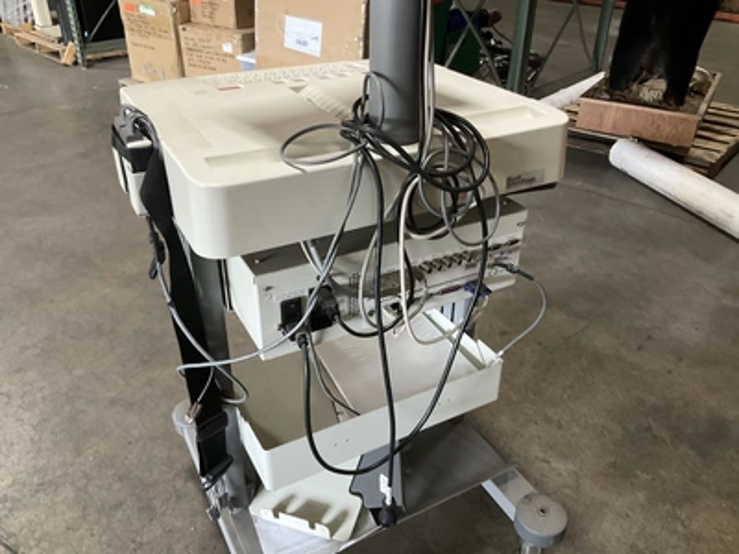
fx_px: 619
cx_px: 370
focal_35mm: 29
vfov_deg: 48.2
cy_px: 277
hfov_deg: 61.7
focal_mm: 3
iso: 200
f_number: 1.8
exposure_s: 1/40
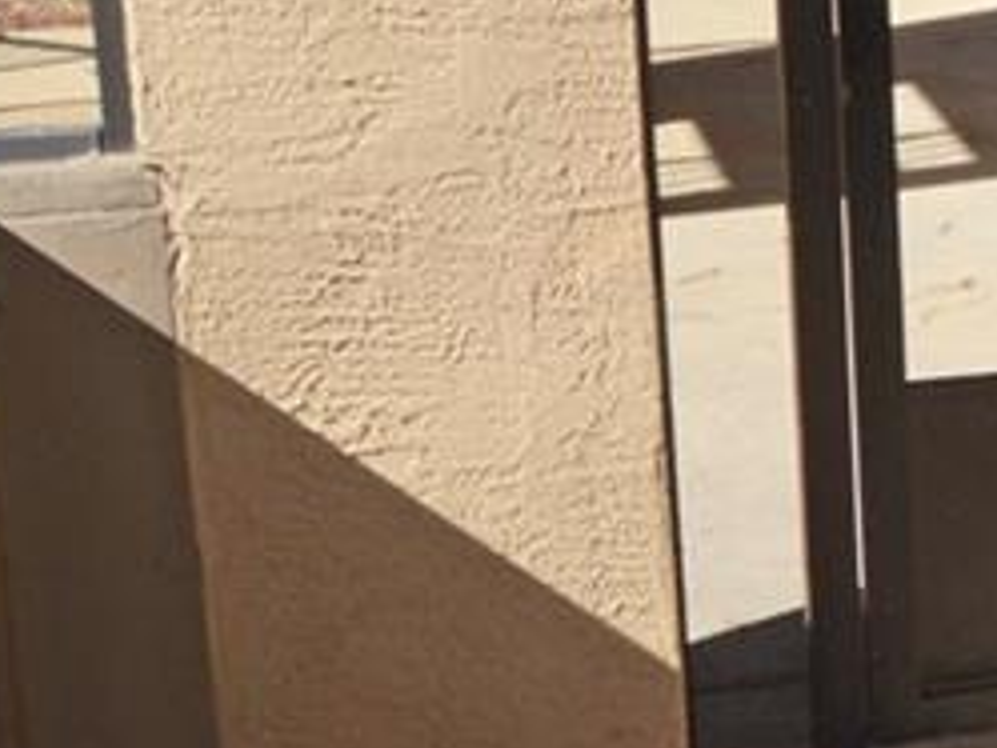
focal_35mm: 111
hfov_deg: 13.3
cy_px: 186
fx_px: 3199
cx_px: 2378
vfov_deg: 13.3
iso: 200
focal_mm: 12
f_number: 10
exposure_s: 1/160
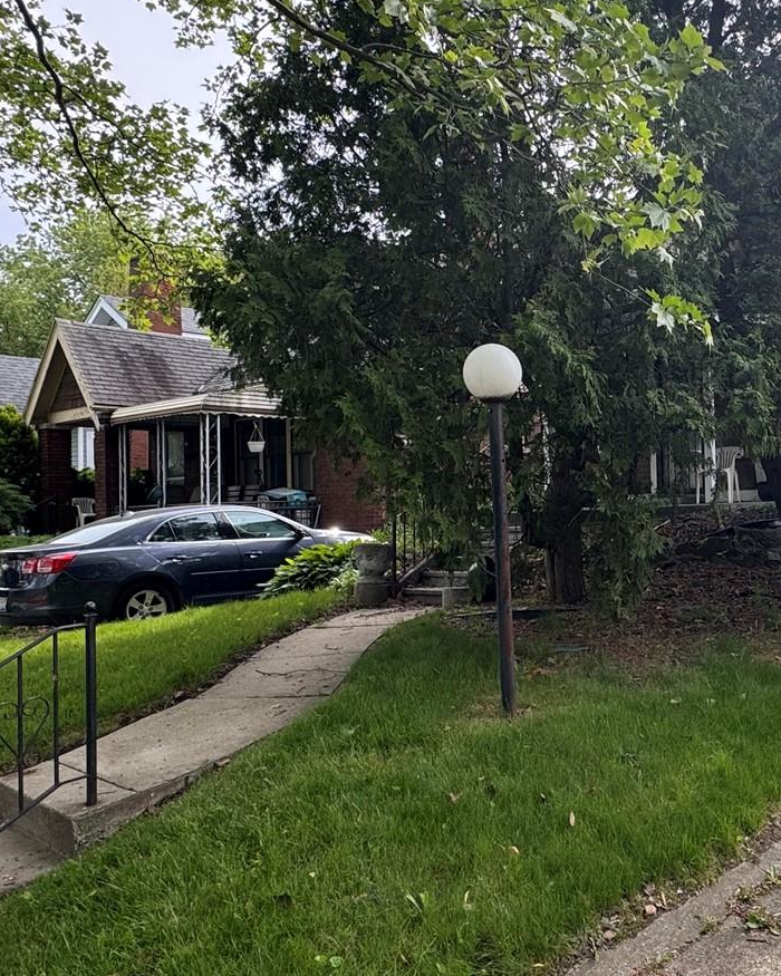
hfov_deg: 43.1
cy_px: 485
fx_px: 925
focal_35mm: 32
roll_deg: +1.6
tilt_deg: +1.5
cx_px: 654
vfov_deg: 55.7
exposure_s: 1/264
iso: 40
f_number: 2.2
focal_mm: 2.22
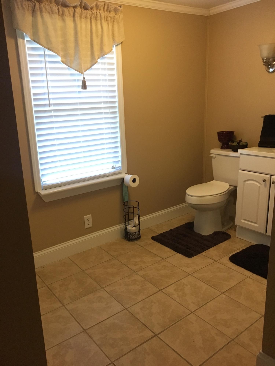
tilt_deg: -13.6
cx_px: 138
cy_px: 183
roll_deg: +2.2
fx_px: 307
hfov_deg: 48.2
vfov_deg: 61.7
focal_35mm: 29
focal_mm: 4.15
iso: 200
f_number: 2.2
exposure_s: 1/30
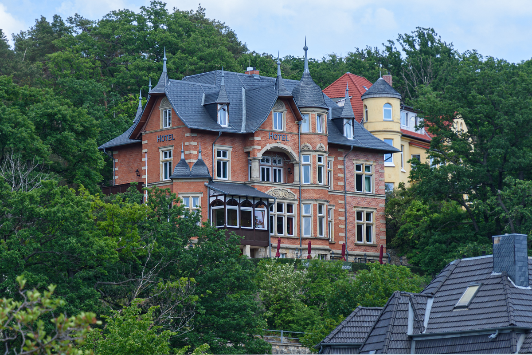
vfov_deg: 11.4
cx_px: 266
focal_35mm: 120
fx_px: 1773
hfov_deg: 17.1
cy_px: 178
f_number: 7.1
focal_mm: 80
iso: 200
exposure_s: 1/250
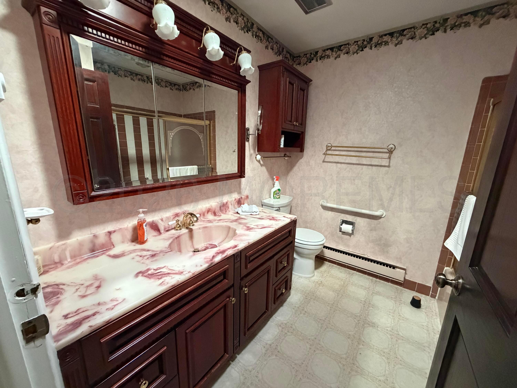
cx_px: 258
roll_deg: -1.1
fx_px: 209
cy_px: 194
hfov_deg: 102.1
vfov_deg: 85.7
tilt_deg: -13.8
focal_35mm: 14
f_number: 2.2
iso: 800
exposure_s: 1/60
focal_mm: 2.22
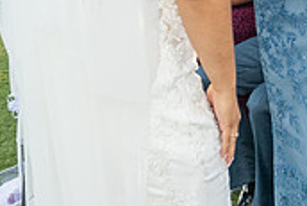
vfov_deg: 9.8
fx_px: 1178
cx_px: 112
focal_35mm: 138
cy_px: -66
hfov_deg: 14.8
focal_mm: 31
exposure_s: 1/200
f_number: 7.1
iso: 500
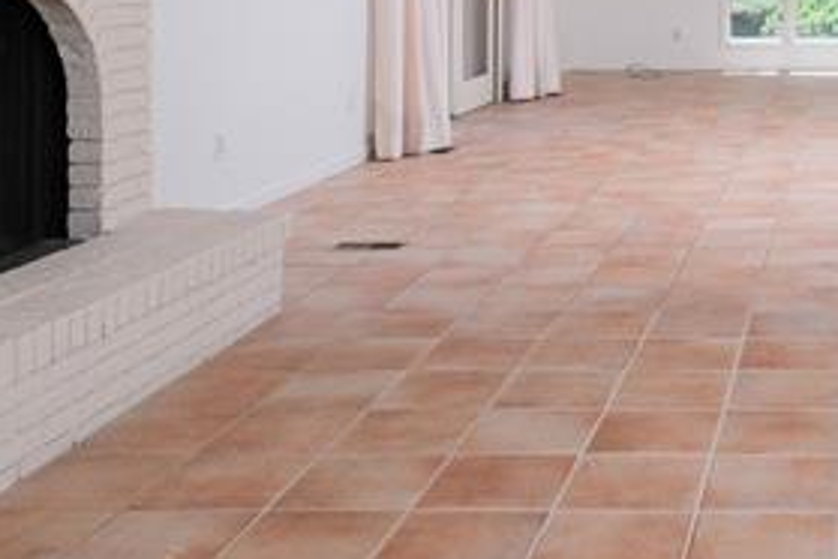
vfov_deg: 23.0
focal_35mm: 55
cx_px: 718
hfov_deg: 34.6
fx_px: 1280
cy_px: -72
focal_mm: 10
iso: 500
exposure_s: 1/125
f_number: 7.1
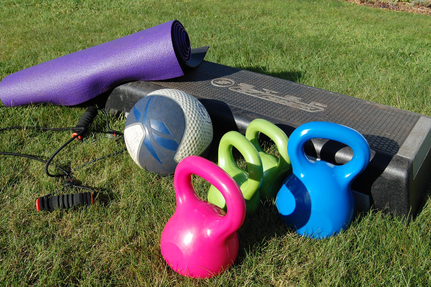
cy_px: 144
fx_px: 466
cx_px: 216
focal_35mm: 39
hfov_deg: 49.6
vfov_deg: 34.1
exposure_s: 1/320
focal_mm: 26
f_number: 9
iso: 200
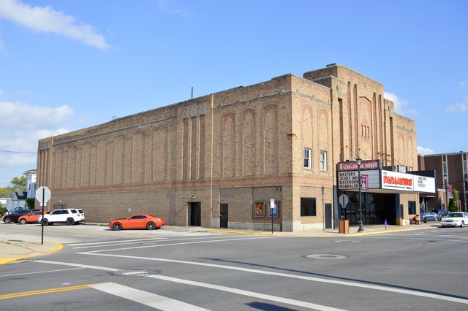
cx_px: 234
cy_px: 156
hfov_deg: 57.2
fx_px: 429
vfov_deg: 39.9
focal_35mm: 33
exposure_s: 1/250
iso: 100
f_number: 8
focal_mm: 22
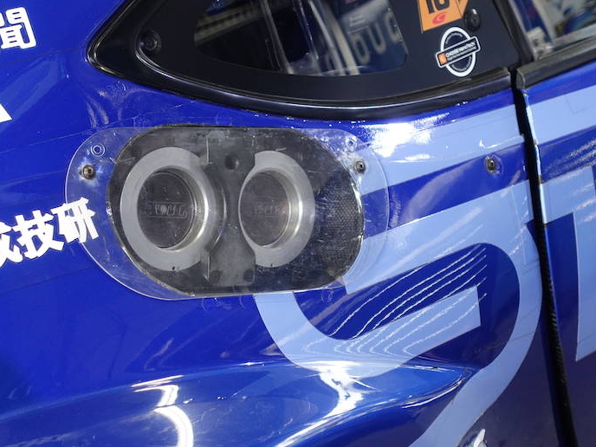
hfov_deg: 25.0
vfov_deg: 18.9
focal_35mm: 78
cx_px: 232
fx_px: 1343
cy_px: 197
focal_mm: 22.77
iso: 800
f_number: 2.8
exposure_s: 1/80
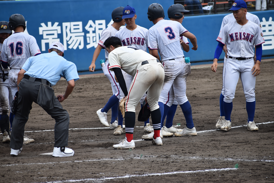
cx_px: 137
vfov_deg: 5.0
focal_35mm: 278
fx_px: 2112
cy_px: 92
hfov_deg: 7.4
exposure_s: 1/640
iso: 200
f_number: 6.3
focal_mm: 185
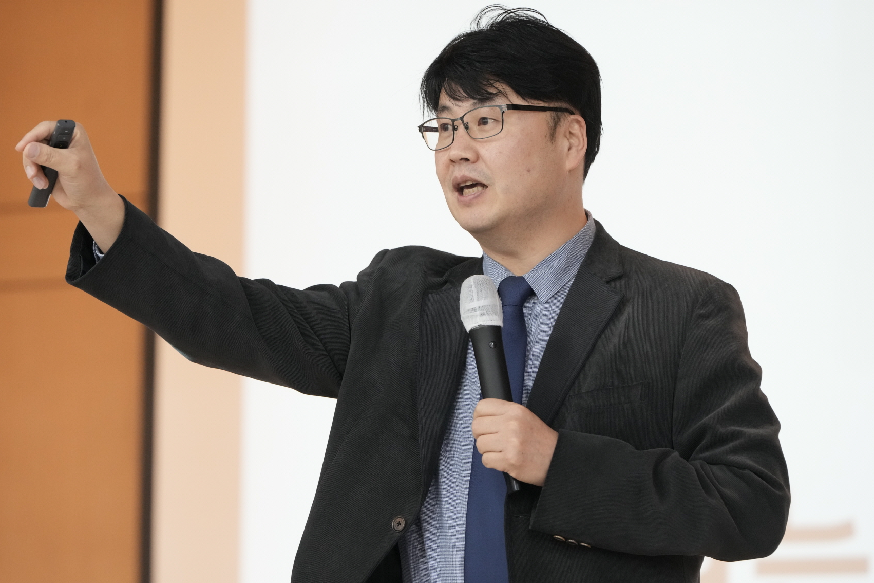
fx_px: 4442
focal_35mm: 183
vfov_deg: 7.5
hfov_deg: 11.2
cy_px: 288
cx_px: 414
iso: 4000
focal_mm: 173
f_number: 4.5
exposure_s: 1/160
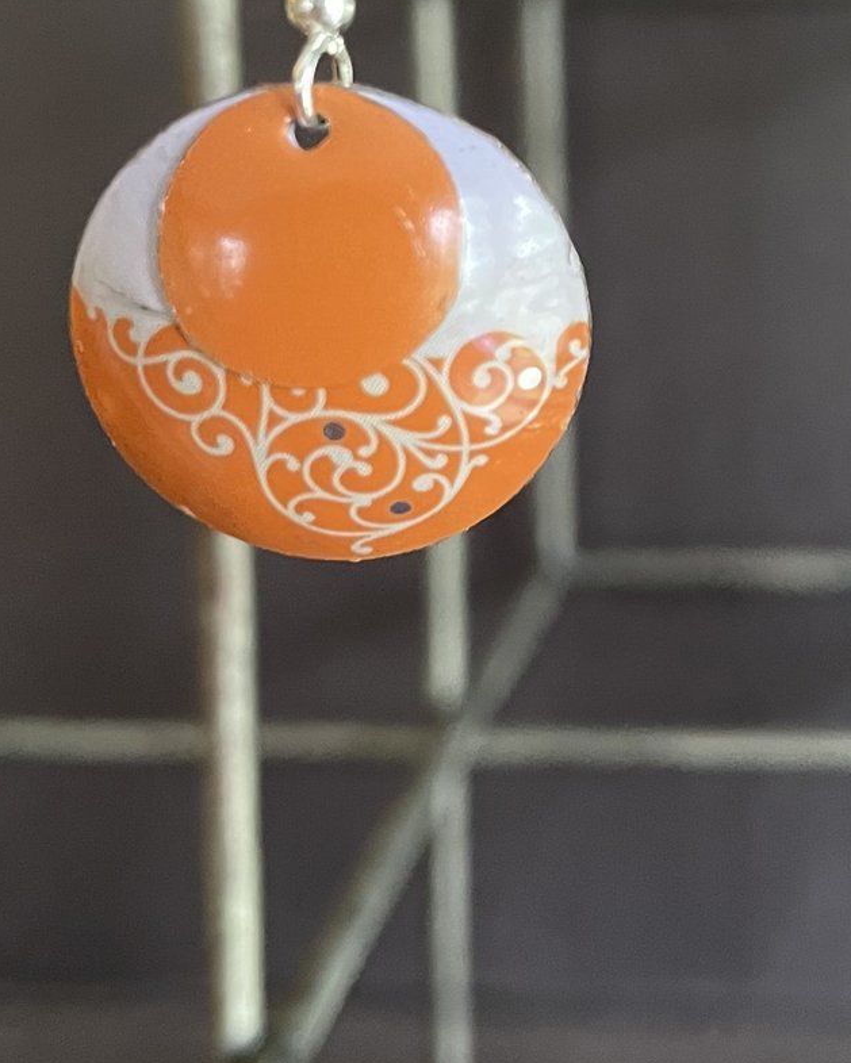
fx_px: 1952
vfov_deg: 30.3
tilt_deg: -7.4
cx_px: 797
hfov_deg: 23.8
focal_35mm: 62
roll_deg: +0.3
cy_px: 364
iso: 500
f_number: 1.6
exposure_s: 1/40
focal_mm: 4.2
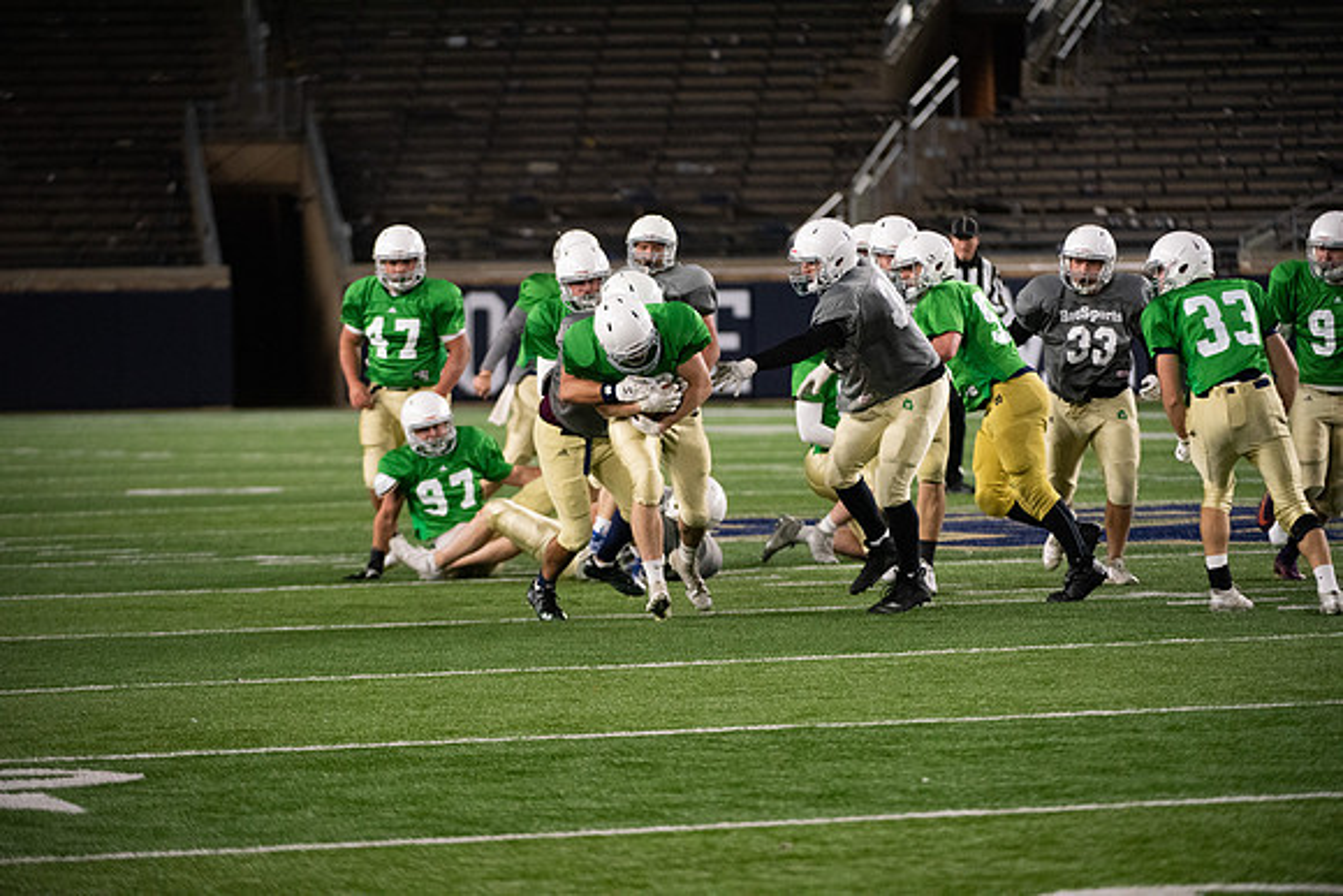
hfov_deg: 8.6
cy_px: 448
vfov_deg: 5.7
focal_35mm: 240
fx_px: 8955
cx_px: 672
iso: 4500
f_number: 4
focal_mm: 240
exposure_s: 1/500
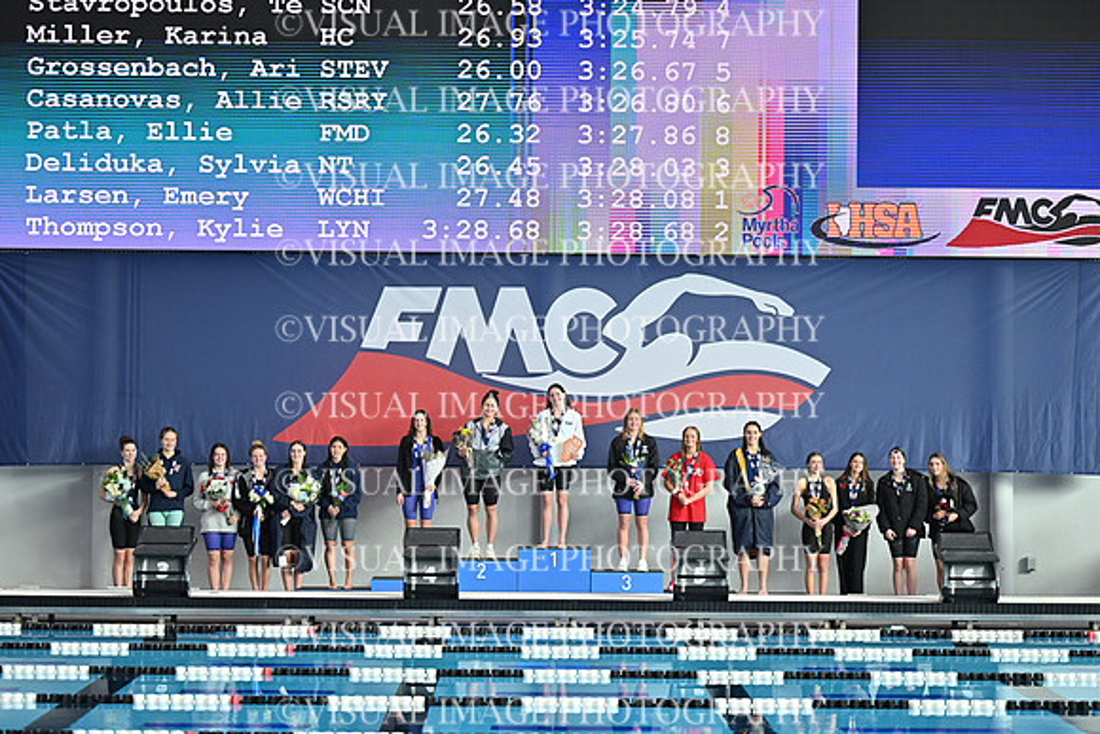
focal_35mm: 97
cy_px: 367
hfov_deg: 21.0
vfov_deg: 14.1
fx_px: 2964
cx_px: 550
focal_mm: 97
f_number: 2.8
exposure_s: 1/800
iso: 800
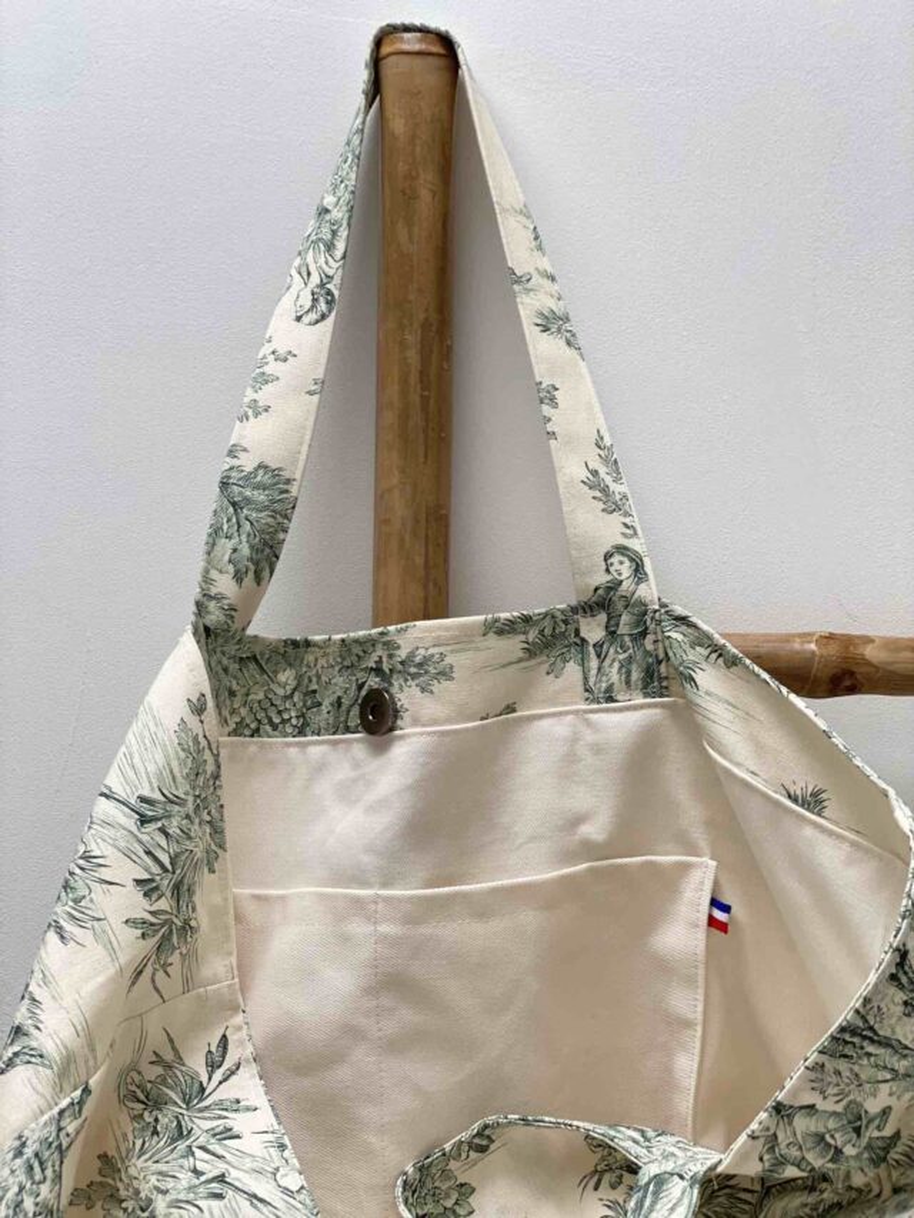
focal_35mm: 52
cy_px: 609
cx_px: 457
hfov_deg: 28.0
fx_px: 1830
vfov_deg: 36.8
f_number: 2
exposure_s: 1/122
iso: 100
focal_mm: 6
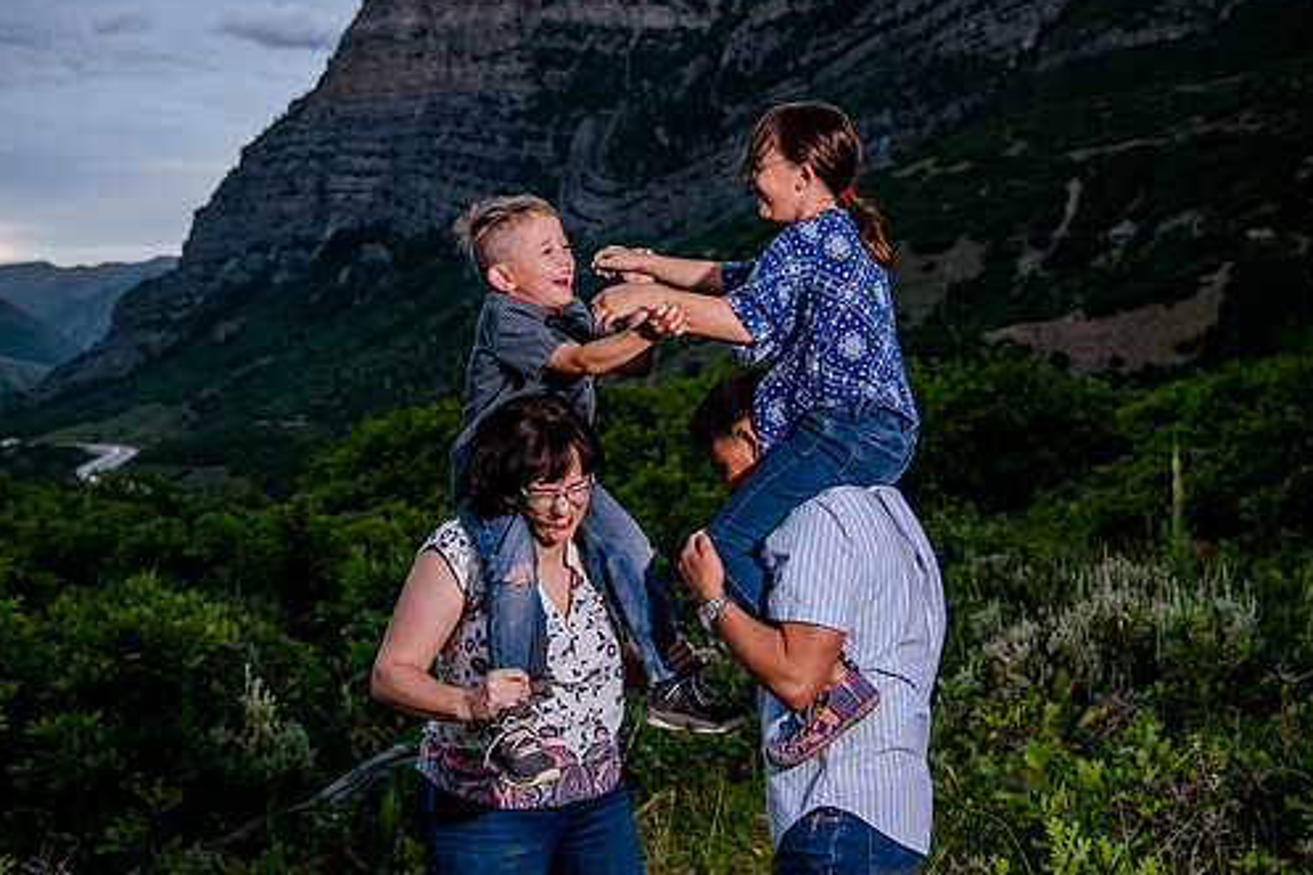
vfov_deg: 24.2
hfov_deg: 35.7
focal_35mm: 56
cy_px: 391
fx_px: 2042
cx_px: 653
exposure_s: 1/250
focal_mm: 48
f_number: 5
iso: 1250
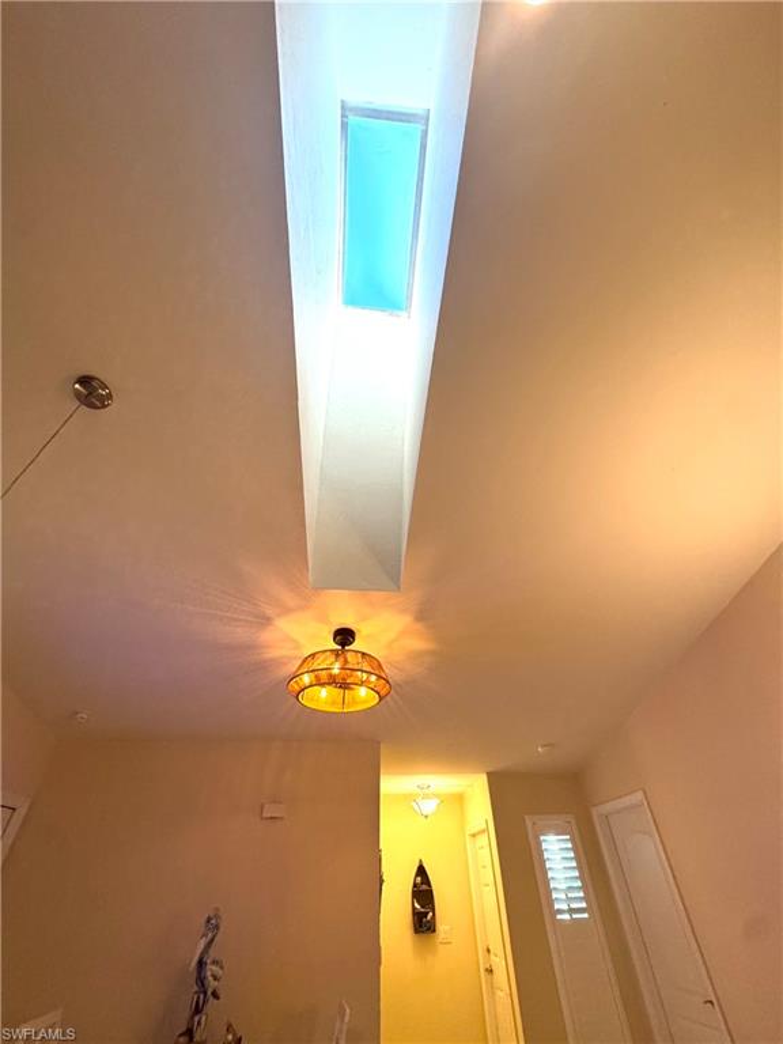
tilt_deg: +41.6
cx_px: 392
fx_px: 422
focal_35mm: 14
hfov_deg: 85.7
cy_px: 522
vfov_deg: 102.1
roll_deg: +1.8
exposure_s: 1/120
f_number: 2.2
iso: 320
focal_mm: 2.22
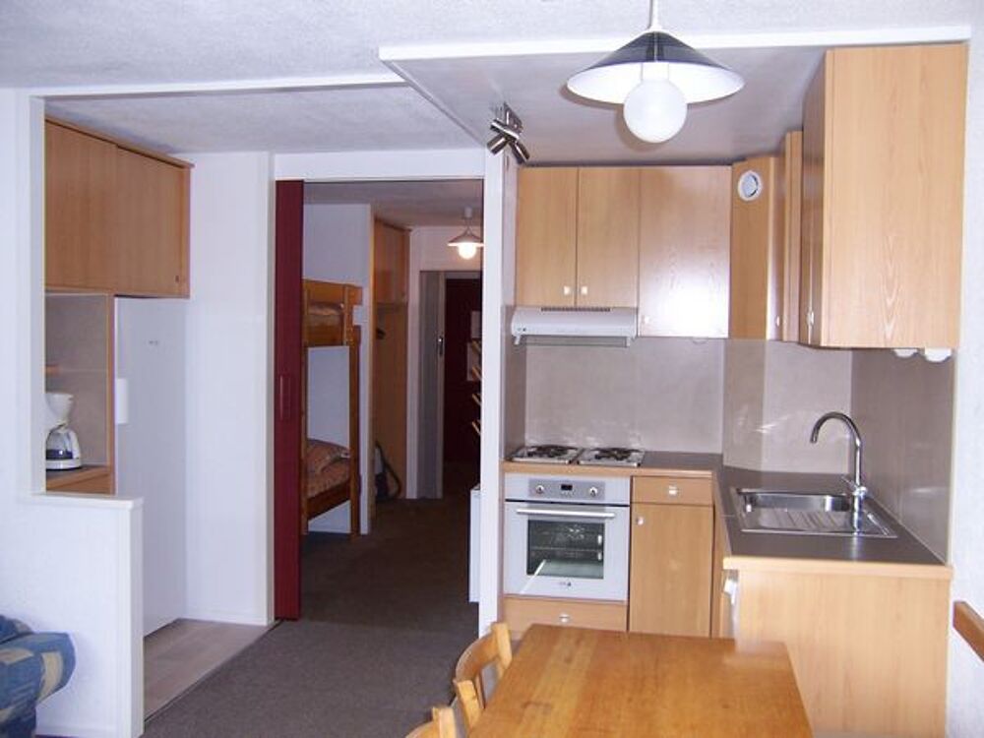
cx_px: 492
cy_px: 369
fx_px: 938
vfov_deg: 42.9
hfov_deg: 55.4
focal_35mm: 33
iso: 140
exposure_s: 1/60
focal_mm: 5.5
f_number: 2.8
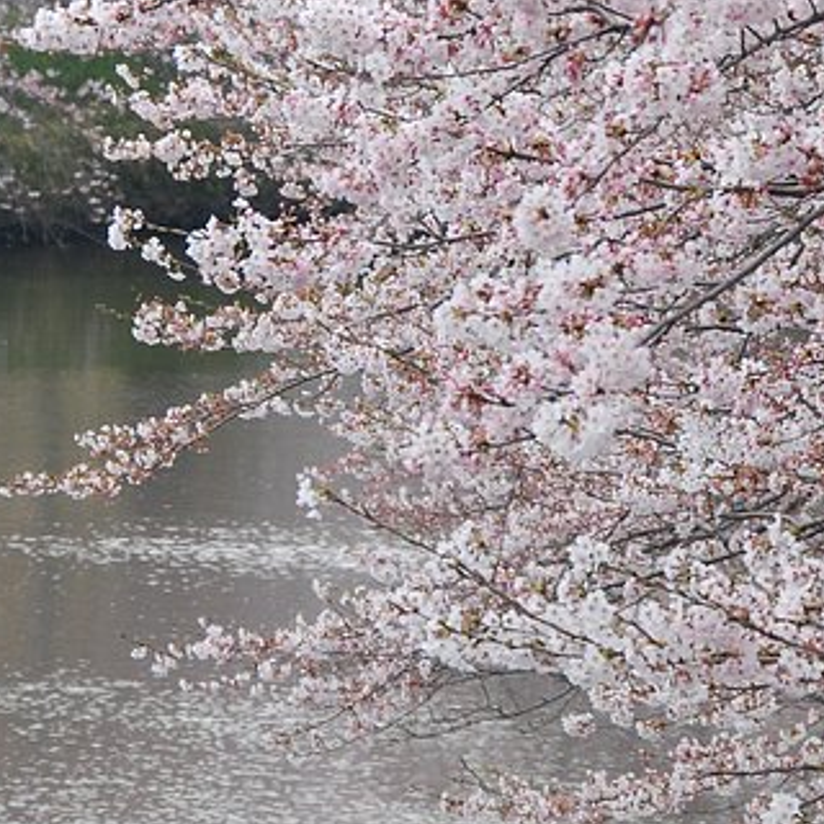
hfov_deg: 4.5
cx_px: 296
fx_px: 10432
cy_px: 285
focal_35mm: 387
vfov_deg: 4.5
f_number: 10
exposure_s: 1/160
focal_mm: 95
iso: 320
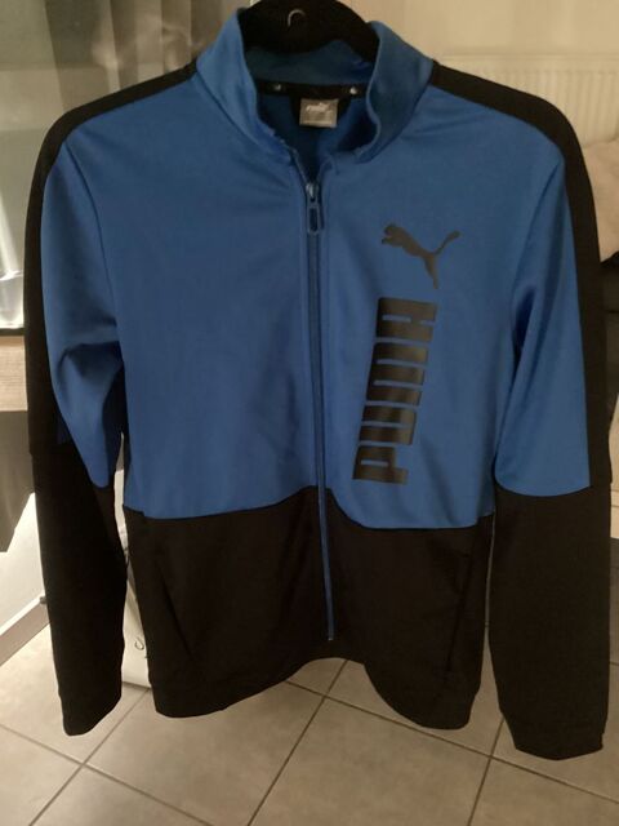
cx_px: 310
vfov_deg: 58.4
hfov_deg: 45.4
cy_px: 413
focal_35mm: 31
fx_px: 739
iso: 800
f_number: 2.4
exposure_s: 1/15
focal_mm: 3.3
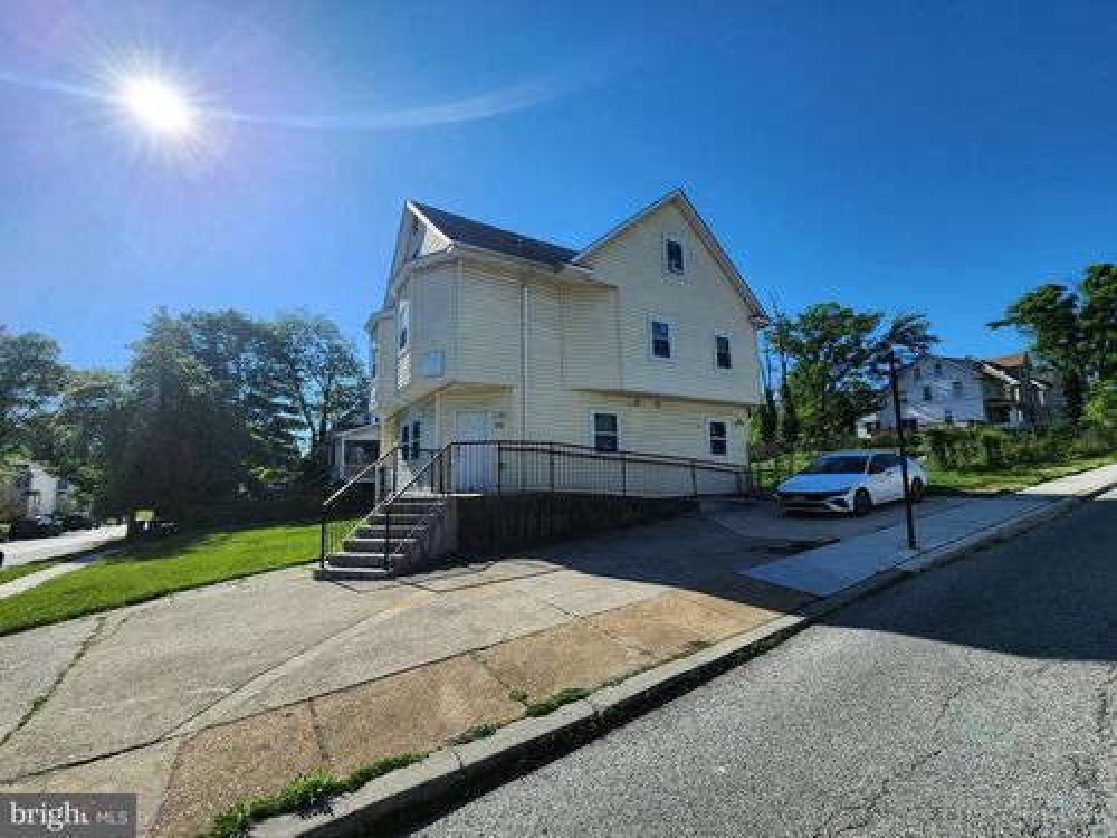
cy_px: 419
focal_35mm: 13
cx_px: 558
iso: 50
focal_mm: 2.2
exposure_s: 1/2752
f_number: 2.2
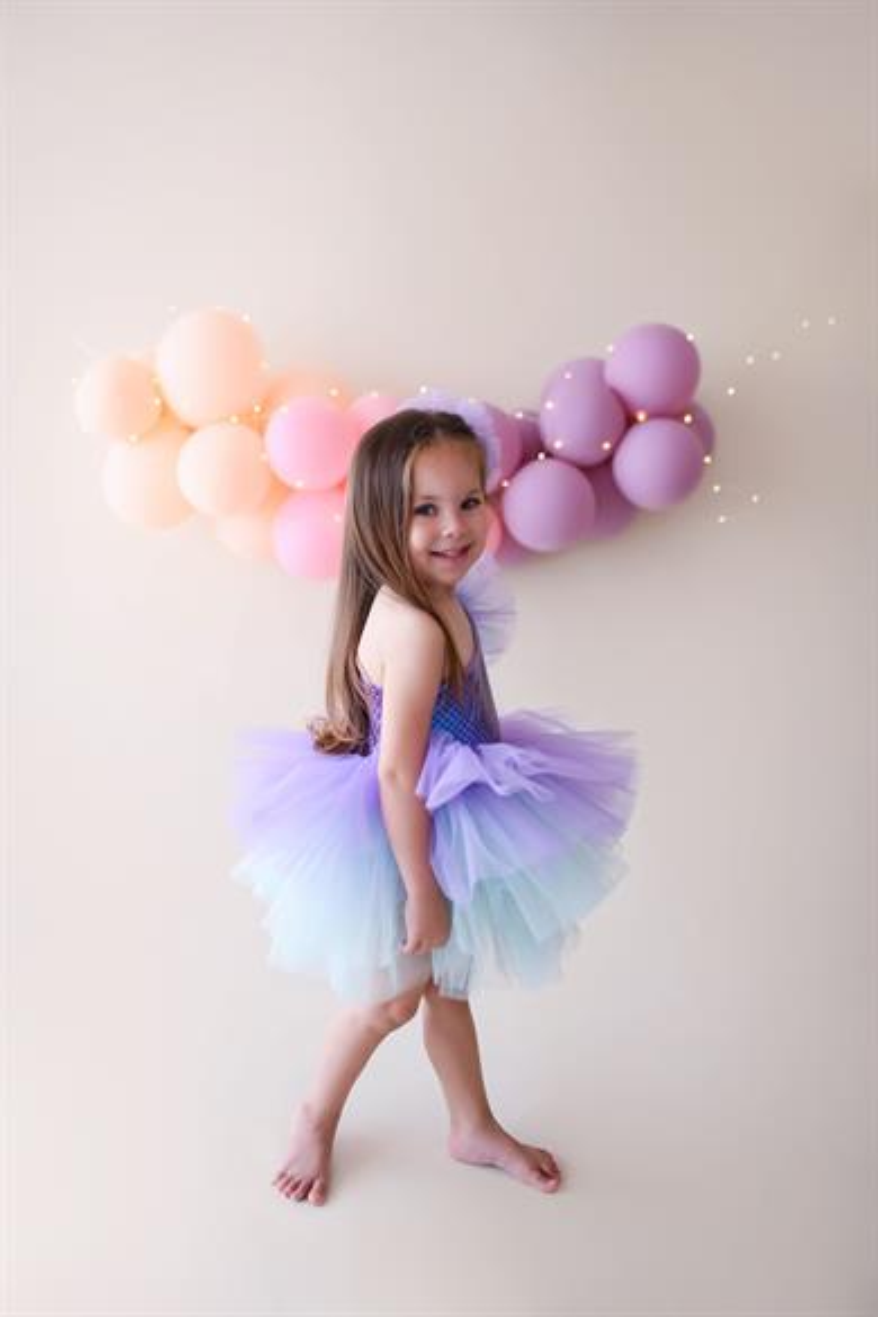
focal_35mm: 35
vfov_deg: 54.4
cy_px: 658
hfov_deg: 37.9
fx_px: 1280
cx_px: 439
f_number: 1.8
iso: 200
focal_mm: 35
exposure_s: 1/250
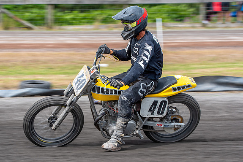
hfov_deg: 11.0
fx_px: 1263
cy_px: 97
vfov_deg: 7.4
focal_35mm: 187
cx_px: 98
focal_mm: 155
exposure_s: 1/320
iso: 200
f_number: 8
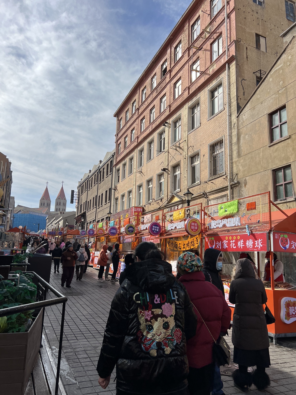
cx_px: 148
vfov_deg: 67.3
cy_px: 198
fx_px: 296
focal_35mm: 26
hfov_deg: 53.1
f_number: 1.5
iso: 50
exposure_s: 1/5076
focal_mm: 5.7
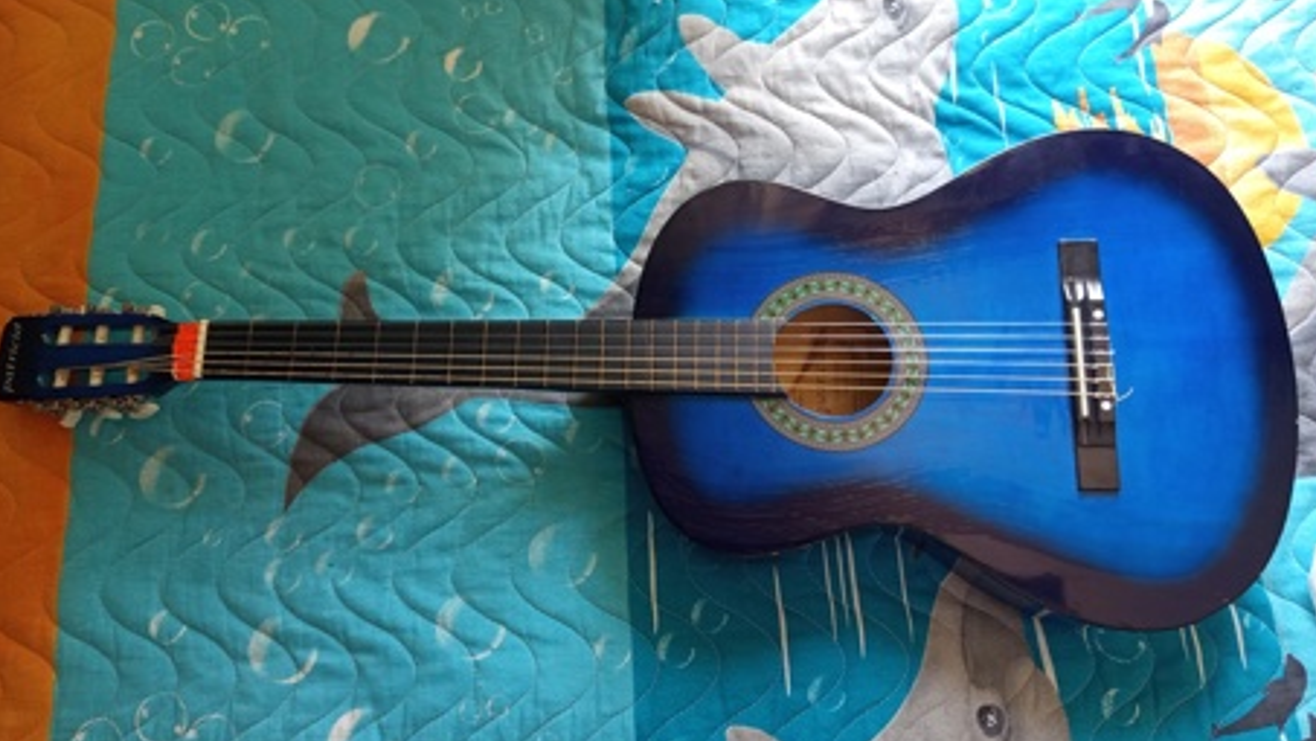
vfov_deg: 42.9
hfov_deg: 69.8
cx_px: 651
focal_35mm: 27
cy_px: 362
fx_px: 942
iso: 232
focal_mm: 5.24
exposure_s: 1/50
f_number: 1.7
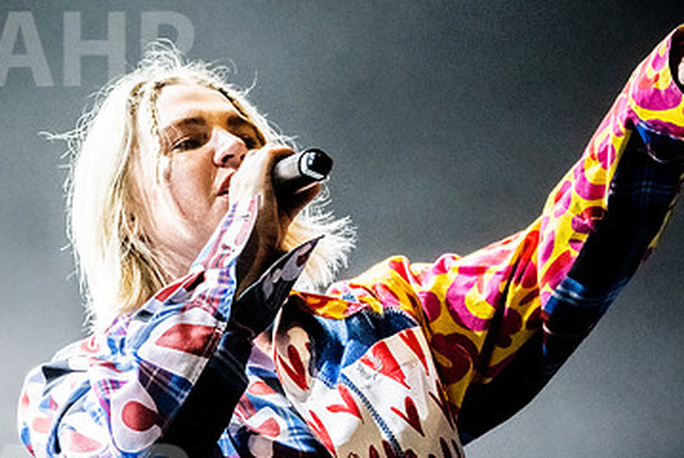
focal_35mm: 295
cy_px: 126
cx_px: 227
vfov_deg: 4.7
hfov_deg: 7.0
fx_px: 5609
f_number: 4
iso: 3200
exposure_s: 1/8000
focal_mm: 130
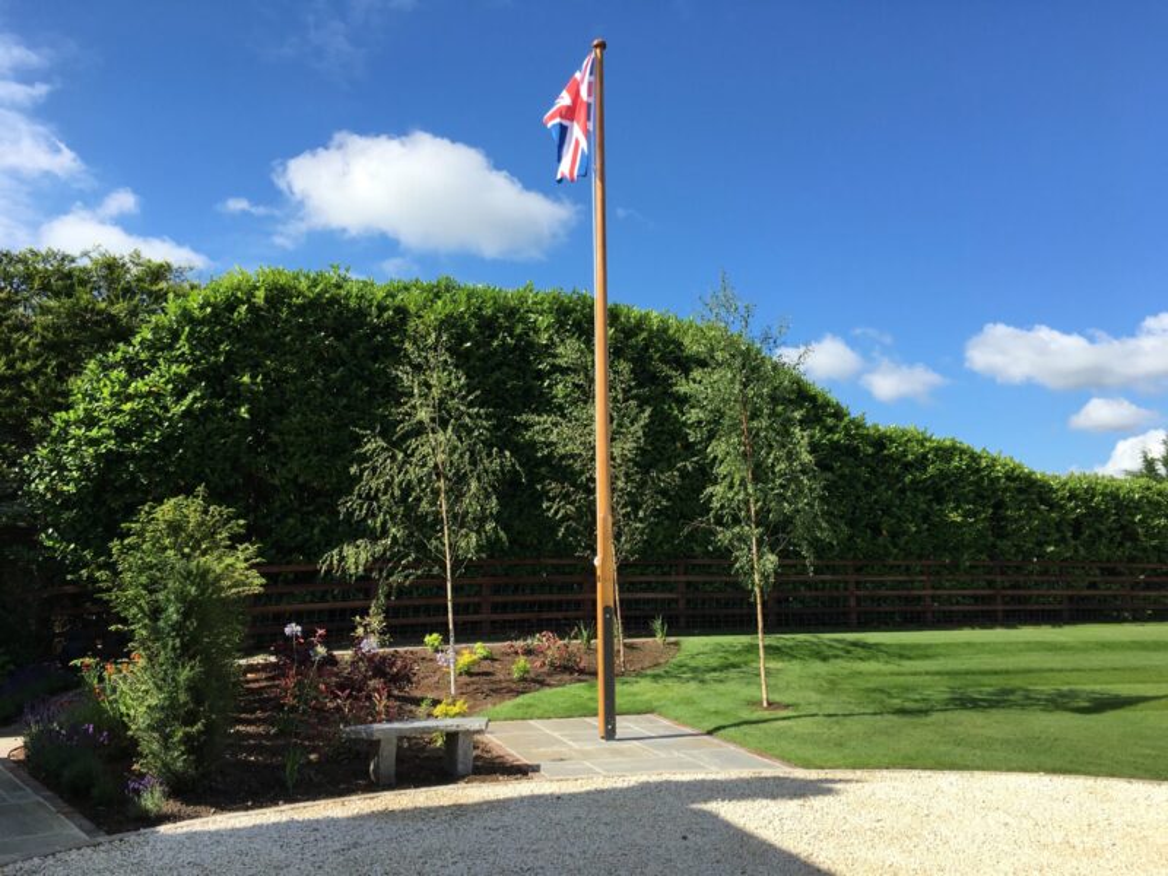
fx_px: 979
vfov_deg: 48.2
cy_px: 438
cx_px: 584
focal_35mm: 29
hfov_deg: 61.7
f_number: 2.2
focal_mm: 4.15
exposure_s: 1/1131
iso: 25
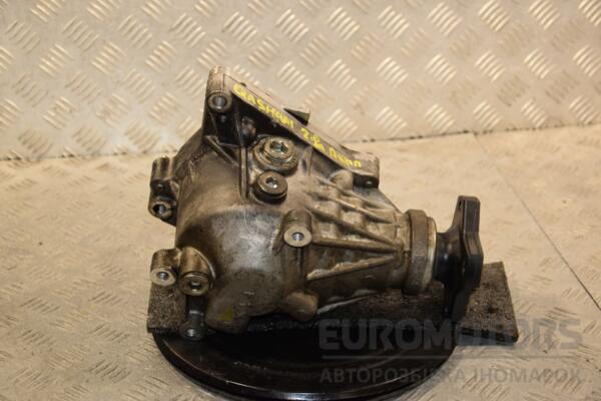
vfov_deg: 18.2
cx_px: 300
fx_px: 1252
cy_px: 200
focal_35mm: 75
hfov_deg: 27.0
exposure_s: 1/200
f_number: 5
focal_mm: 50
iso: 800
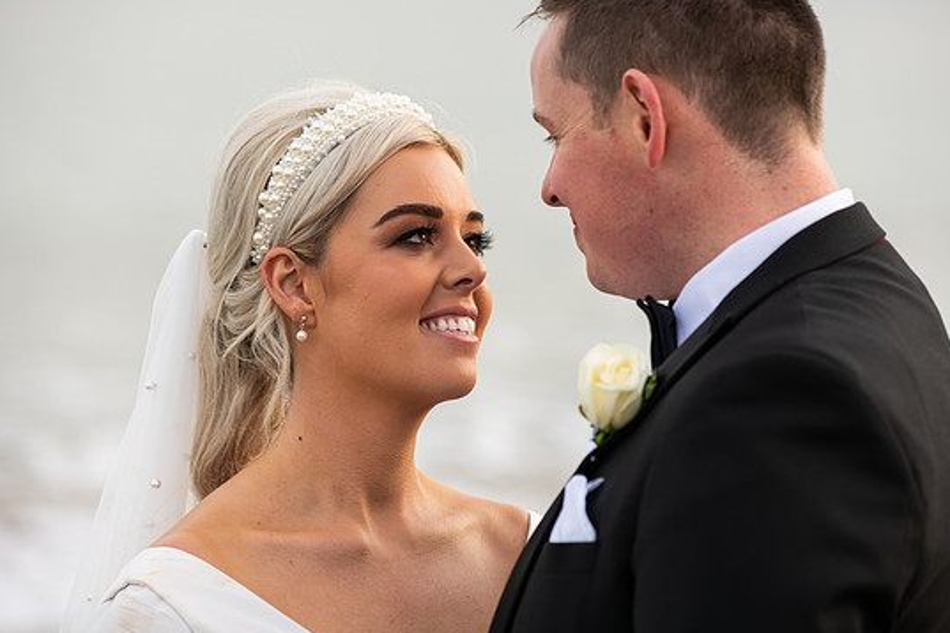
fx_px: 3562
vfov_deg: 10.2
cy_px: 296
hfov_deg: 15.2
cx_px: 476
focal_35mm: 135
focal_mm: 125
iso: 80
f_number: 3.5
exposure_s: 1/200
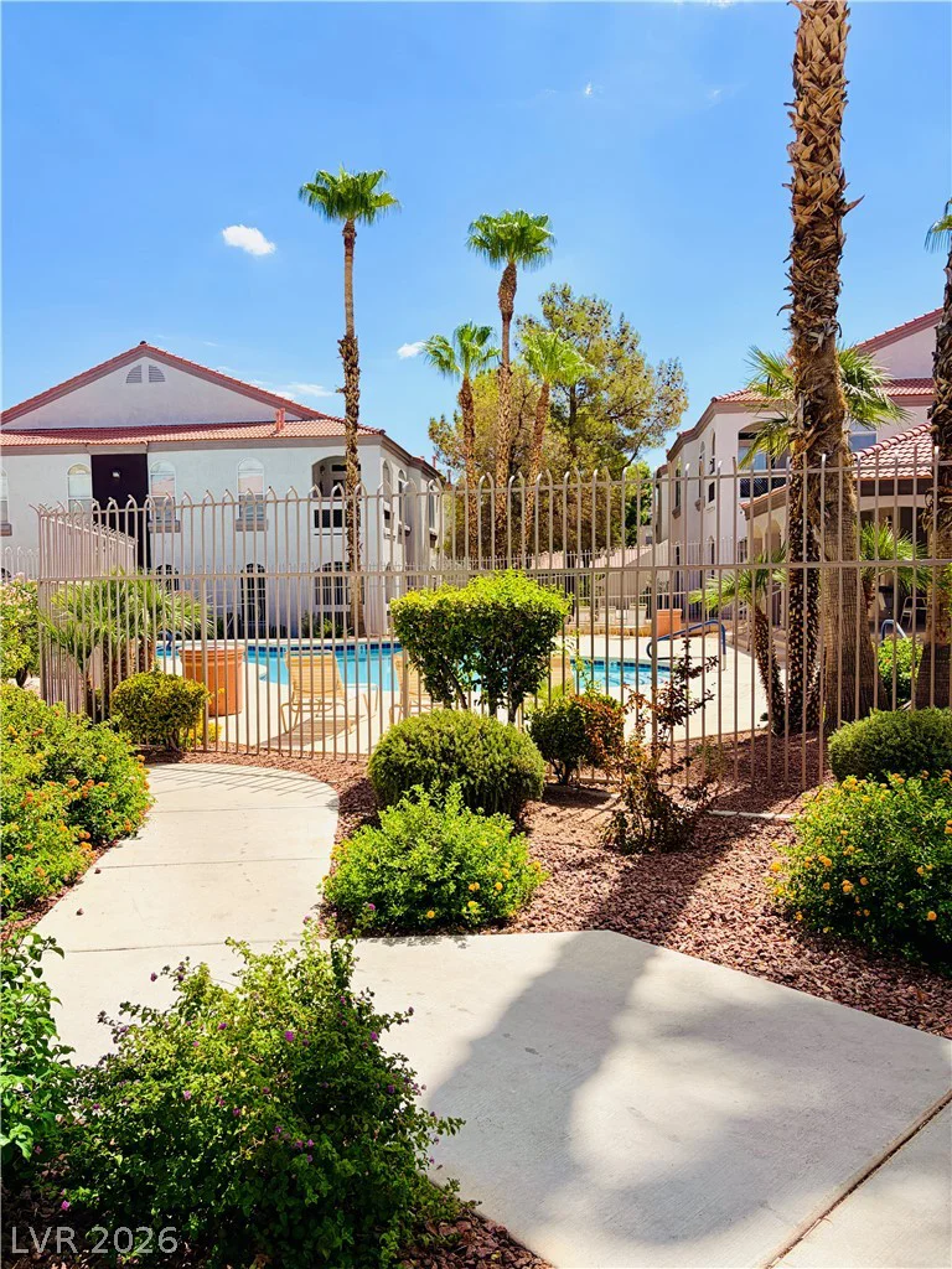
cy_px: 634
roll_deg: +1.2
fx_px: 953
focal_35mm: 26
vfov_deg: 67.3
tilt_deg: -3.6
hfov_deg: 53.1
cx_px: 476
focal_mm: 5.96
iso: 50
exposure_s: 1/3831
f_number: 1.6
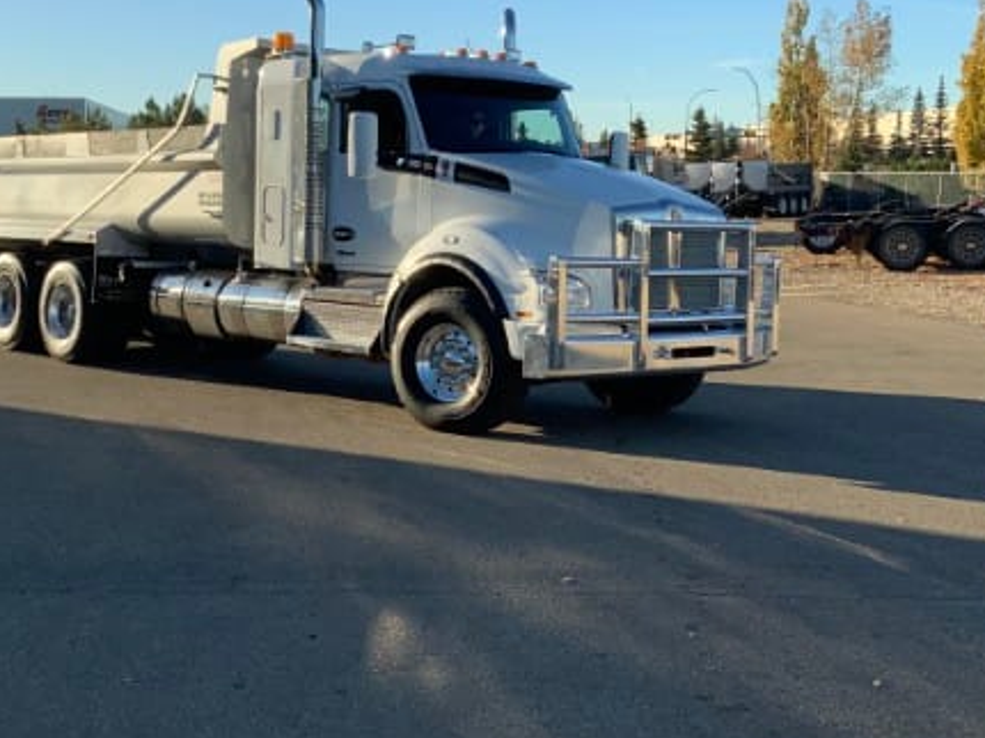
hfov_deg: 35.3
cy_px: 277
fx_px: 1536
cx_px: 360
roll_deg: +1.3
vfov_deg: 26.9
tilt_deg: -3.1
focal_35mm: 54
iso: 16
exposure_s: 1/1675
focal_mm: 3
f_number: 1.8
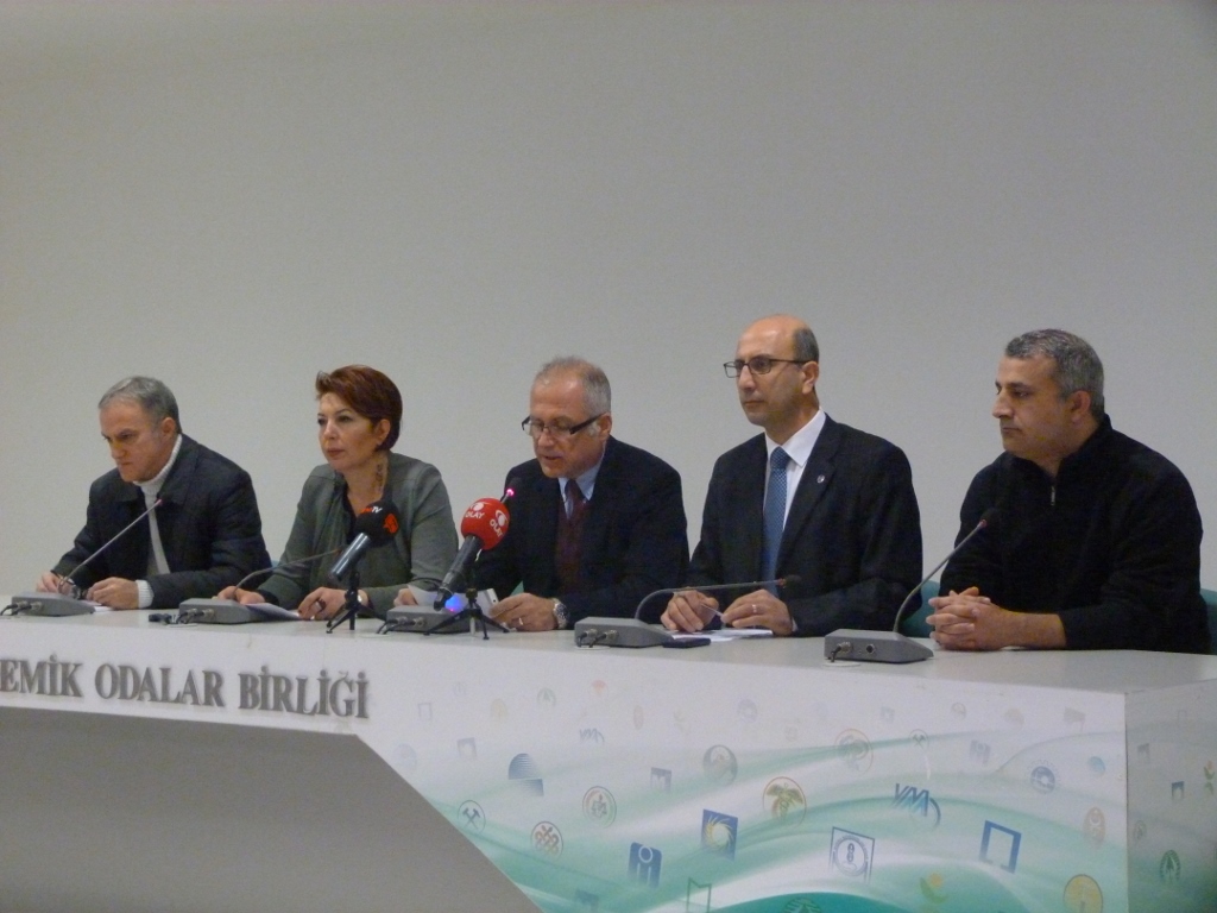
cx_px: 608
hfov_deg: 30.7
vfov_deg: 23.3
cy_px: 456
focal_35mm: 63
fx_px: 2215
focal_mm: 11.3
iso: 800
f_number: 3.3
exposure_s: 1/30
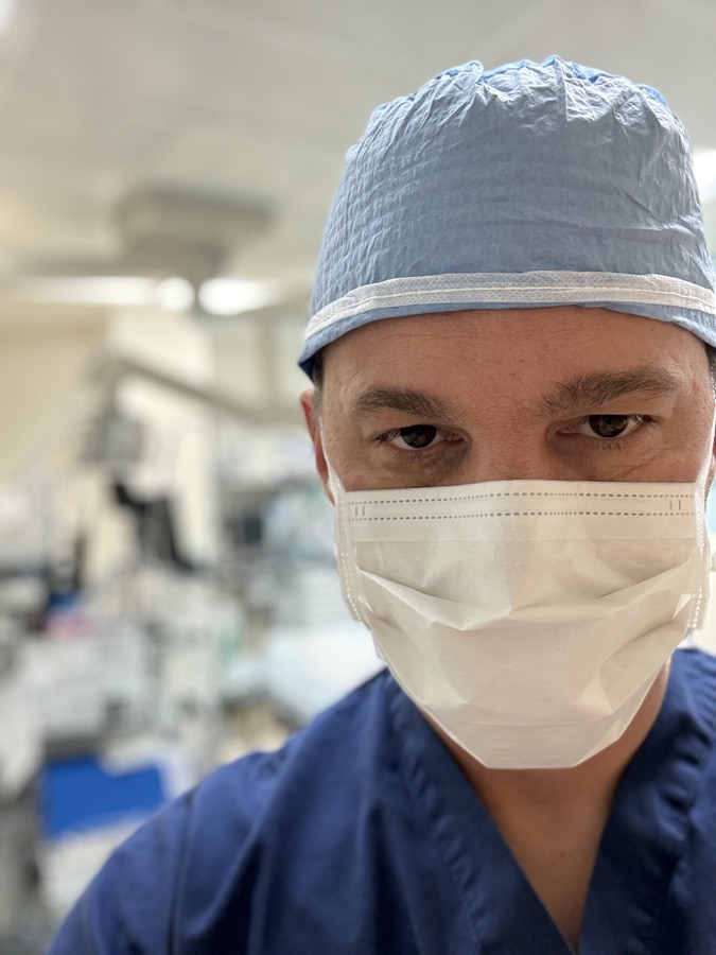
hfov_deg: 46.8
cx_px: 358
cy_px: 478
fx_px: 827
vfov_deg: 60.0
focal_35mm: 30
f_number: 1.9
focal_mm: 2.69
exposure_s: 1/60
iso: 100
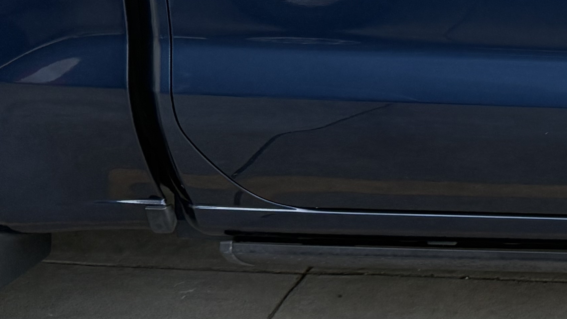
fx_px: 1323
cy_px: 17
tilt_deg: -14.2
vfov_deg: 13.6
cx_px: 802
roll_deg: -0.7
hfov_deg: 21.2
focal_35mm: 88
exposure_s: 1/132
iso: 200
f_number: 1.78
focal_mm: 6.76
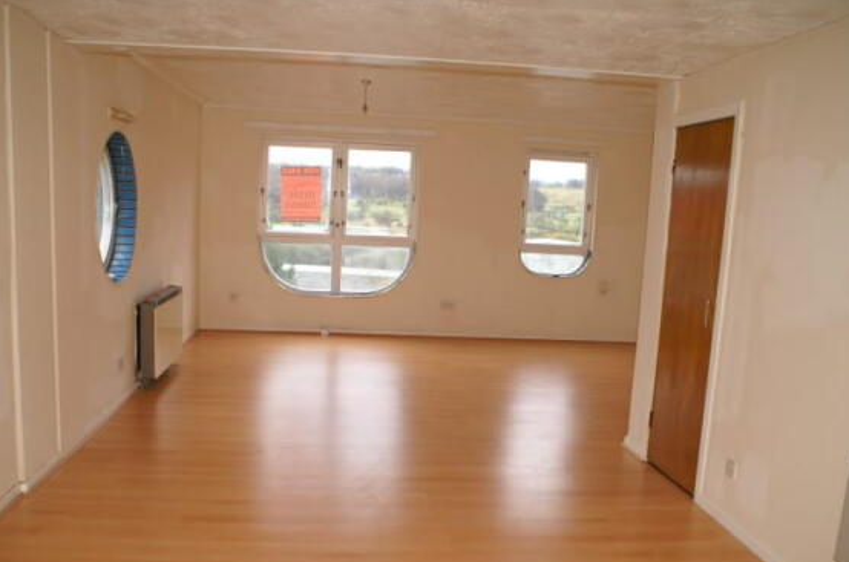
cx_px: 403
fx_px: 753
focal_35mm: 32
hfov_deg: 58.8
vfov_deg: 40.8
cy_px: 330
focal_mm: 18
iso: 100
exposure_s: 1/160
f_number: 3.5
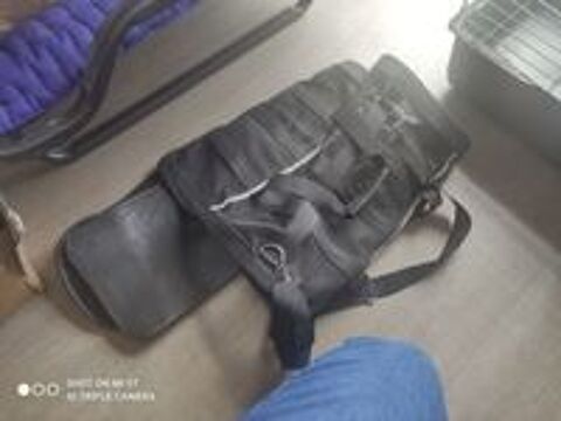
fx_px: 421
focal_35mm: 26
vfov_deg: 53.1
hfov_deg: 67.3
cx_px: 280
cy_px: 210
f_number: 1.75
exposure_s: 1/100
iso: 155
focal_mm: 4.77
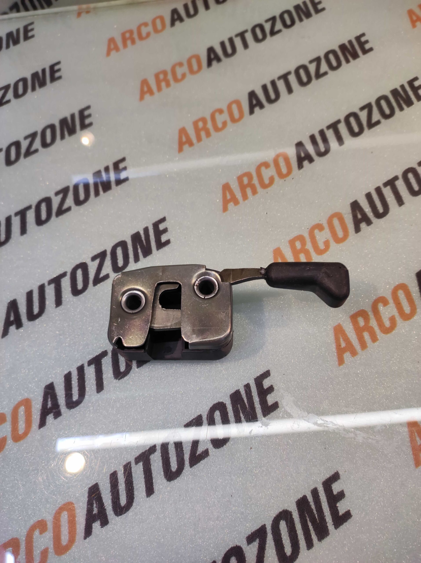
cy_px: 282
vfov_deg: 91.1
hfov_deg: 74.7
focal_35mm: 17
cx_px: 210
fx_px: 276
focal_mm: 4.74
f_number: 1.79
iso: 81
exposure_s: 1/33
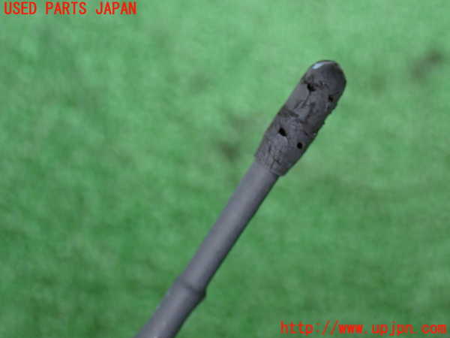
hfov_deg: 33.2
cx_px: 225
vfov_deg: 25.2
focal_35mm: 58
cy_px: 169
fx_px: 754
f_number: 3.5
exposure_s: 1/60
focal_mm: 10.35
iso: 640
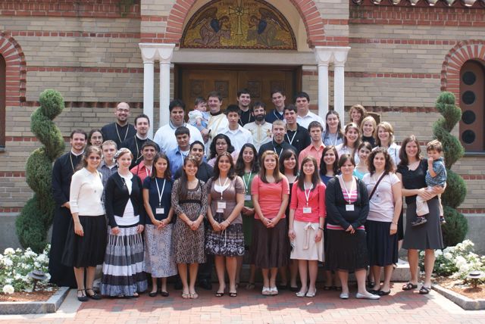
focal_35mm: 52
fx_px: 708
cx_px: 242
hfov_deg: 37.8
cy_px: 162
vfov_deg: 25.8
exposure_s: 1/100
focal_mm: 35
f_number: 6.3
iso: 100
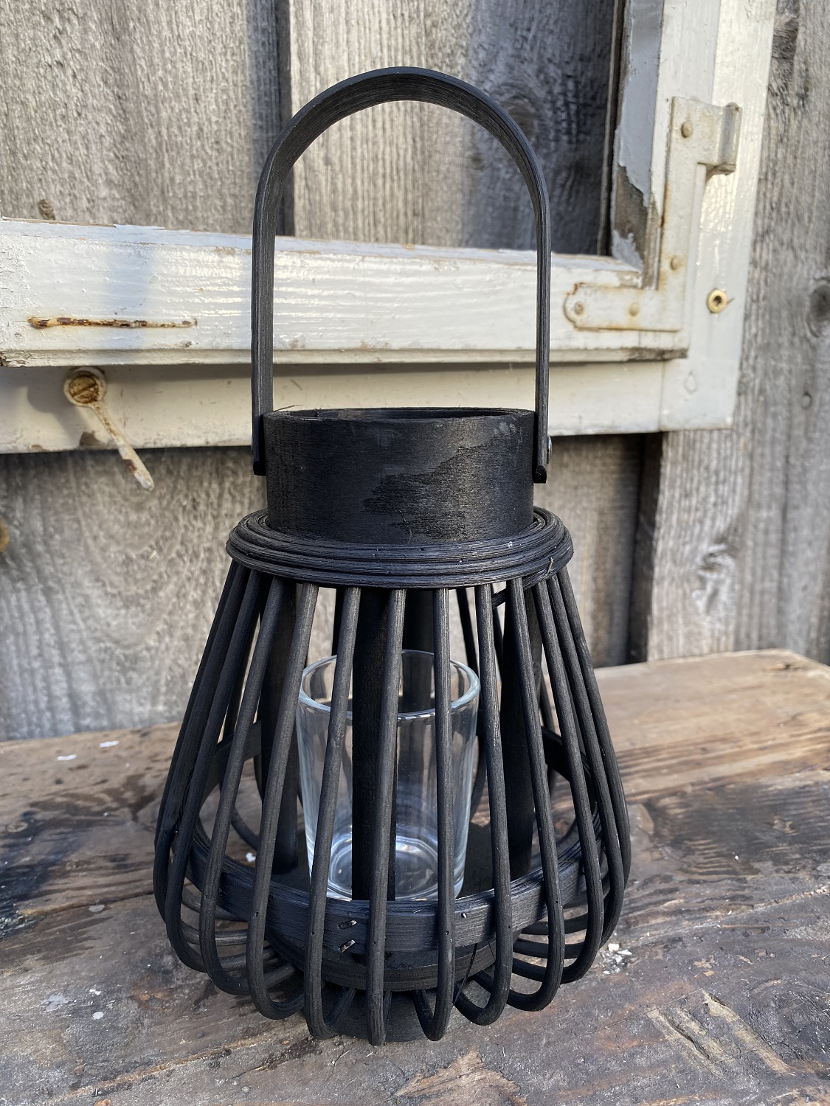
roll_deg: -1.7
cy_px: 553
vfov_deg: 67.3
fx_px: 831
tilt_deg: -15.6
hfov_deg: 53.1
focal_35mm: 26
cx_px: 415
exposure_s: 1/122
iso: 32
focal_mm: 4.25
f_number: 1.8
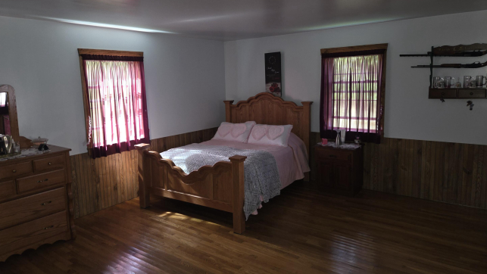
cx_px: 240
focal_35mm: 26
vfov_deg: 44.3
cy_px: 123
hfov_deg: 71.9
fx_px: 336
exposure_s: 1/13.4
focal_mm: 5.4
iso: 125
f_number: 1.8
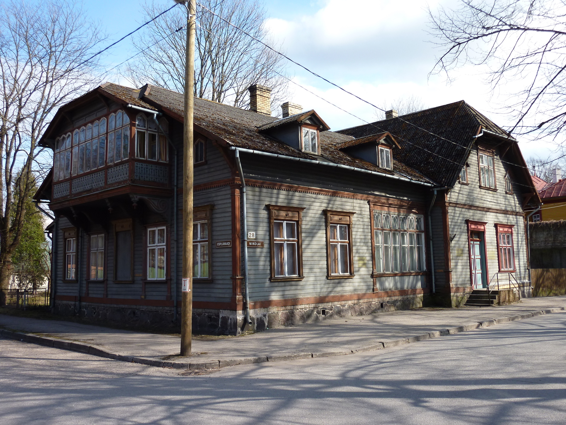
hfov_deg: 56.8
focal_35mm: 32
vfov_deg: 44.2
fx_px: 523
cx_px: 283
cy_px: 212
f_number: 4
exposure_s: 1/320
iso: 80
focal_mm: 5.3
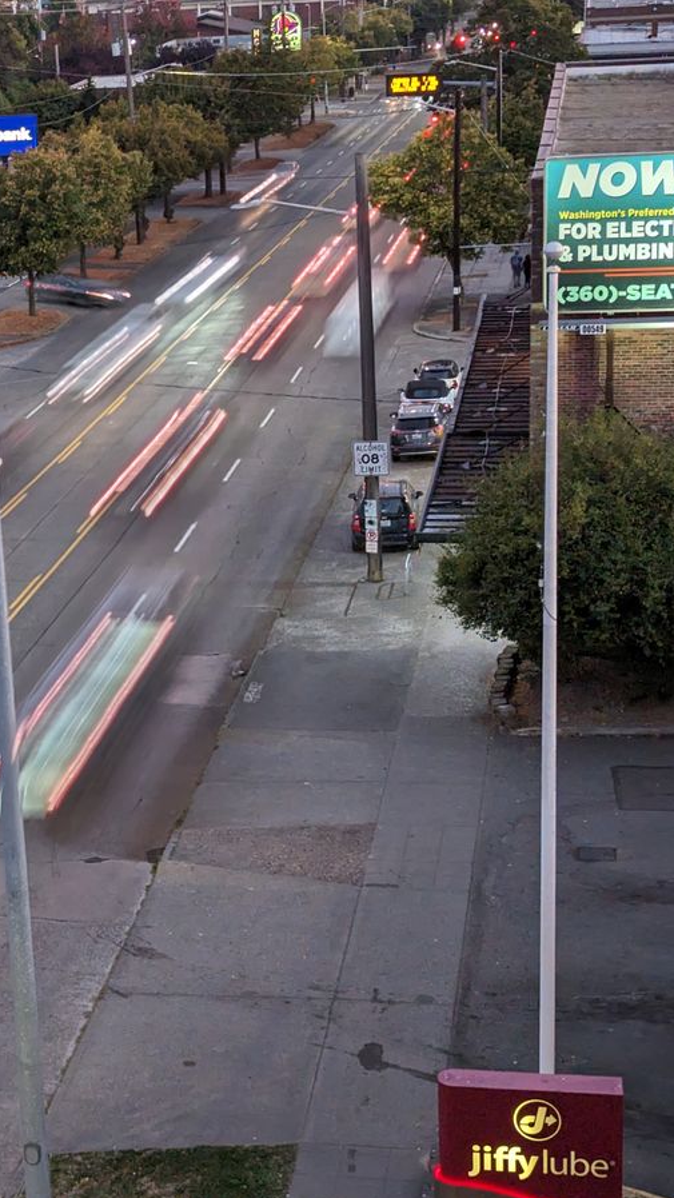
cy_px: 602
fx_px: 2224
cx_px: -37
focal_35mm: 70
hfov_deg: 16.8
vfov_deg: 30.2
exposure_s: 1/123
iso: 677
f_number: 1.85
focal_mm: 6.81
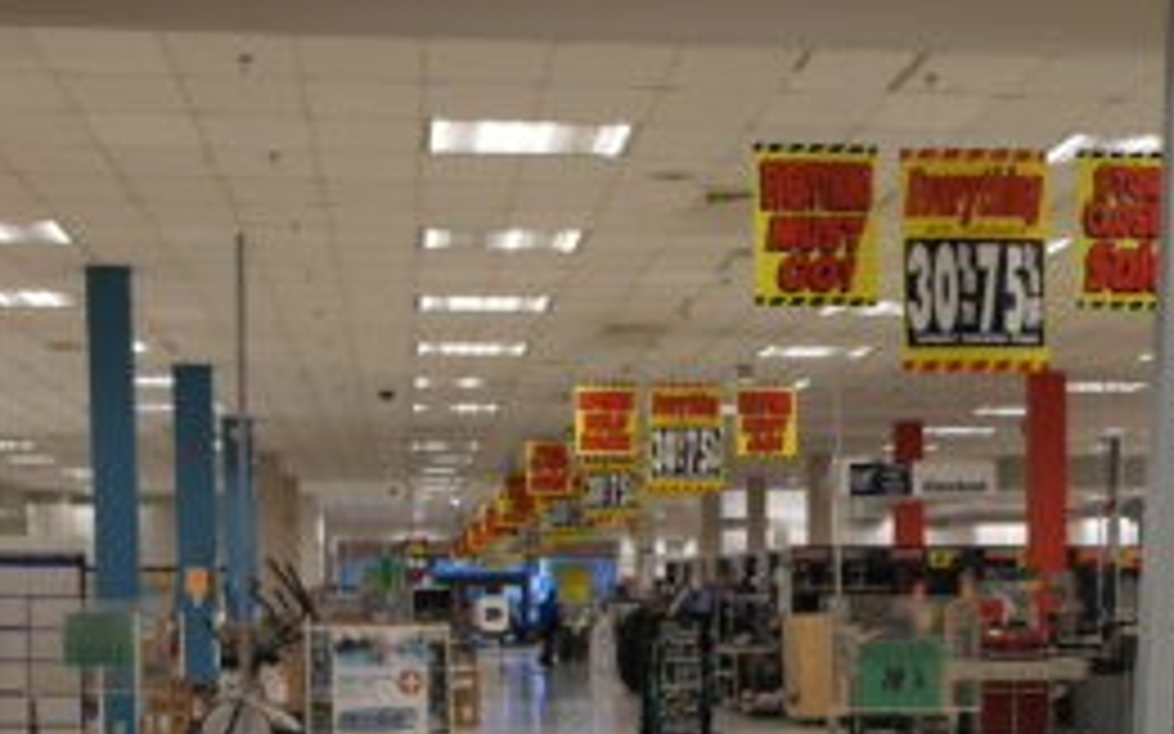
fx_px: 2879
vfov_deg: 14.2
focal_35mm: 90
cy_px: 788
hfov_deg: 22.6
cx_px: 990
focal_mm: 20
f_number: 3.5
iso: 400
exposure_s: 1/60
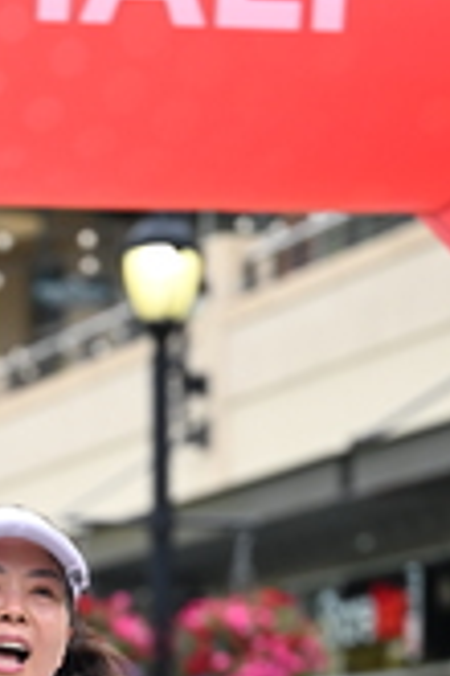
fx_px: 4987
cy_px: 836
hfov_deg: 5.2
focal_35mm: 266
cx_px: 22
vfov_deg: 7.7
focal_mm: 80
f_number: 2.8
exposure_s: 1/2000
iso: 640
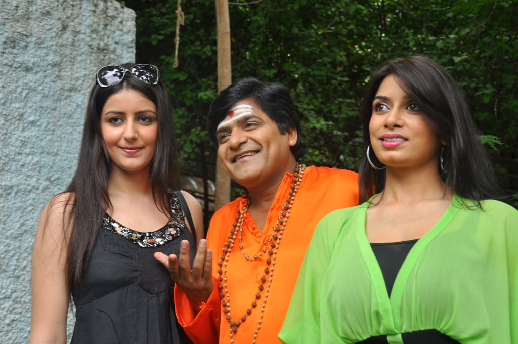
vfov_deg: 22.6
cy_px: 172
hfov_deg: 33.4
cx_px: 259
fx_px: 862
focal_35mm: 60
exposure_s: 1/125
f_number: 6.3
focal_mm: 40
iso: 250
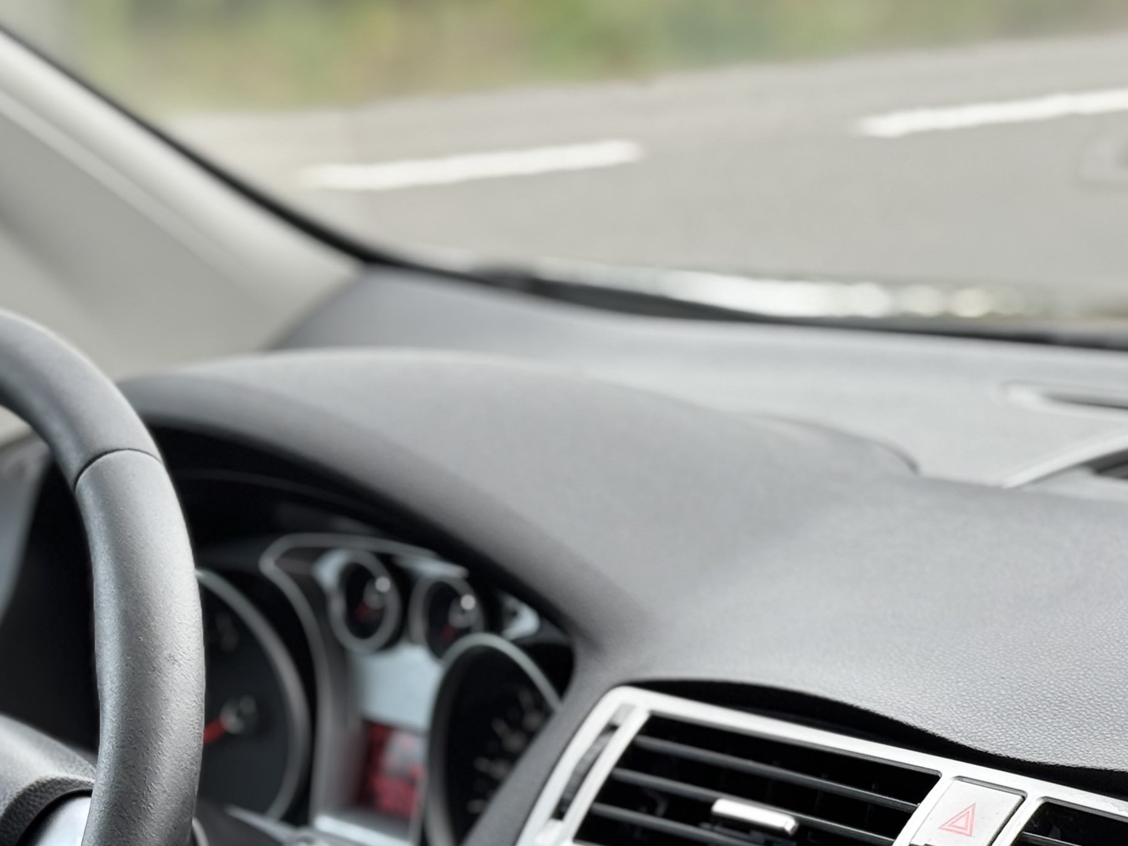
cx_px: 367
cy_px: 930
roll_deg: +2.9
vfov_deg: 13.6
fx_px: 3487
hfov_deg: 18.3
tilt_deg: -17.8
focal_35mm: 107
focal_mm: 6.76
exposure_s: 1/162
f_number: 1.78
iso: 64
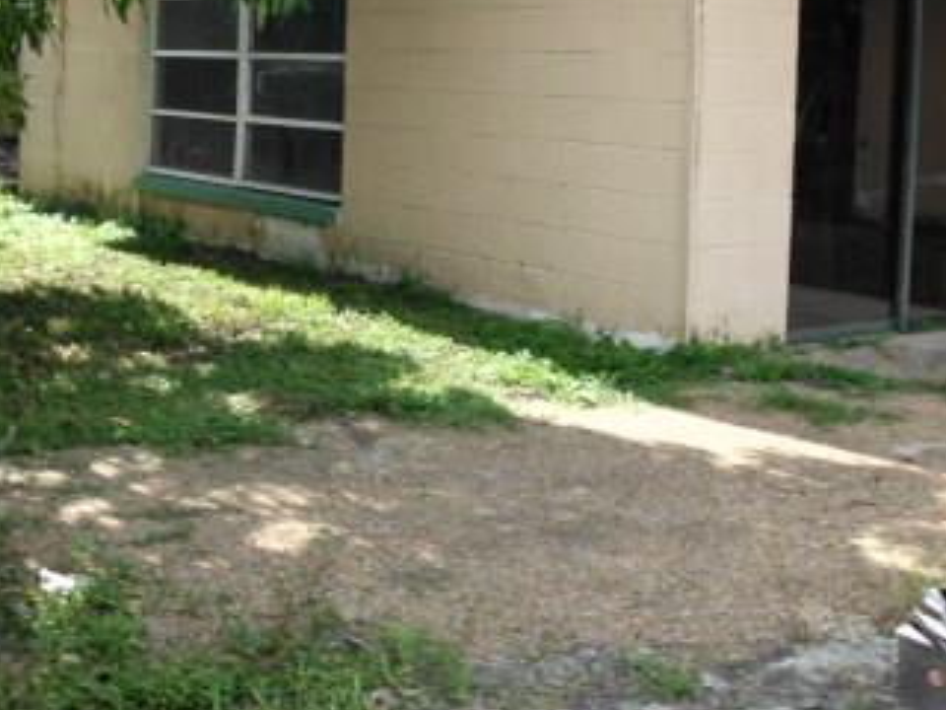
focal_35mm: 56
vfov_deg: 25.4
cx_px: 355
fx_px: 1530
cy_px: 95
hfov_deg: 34.2
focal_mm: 5.05
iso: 100
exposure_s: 1/98
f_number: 7.2
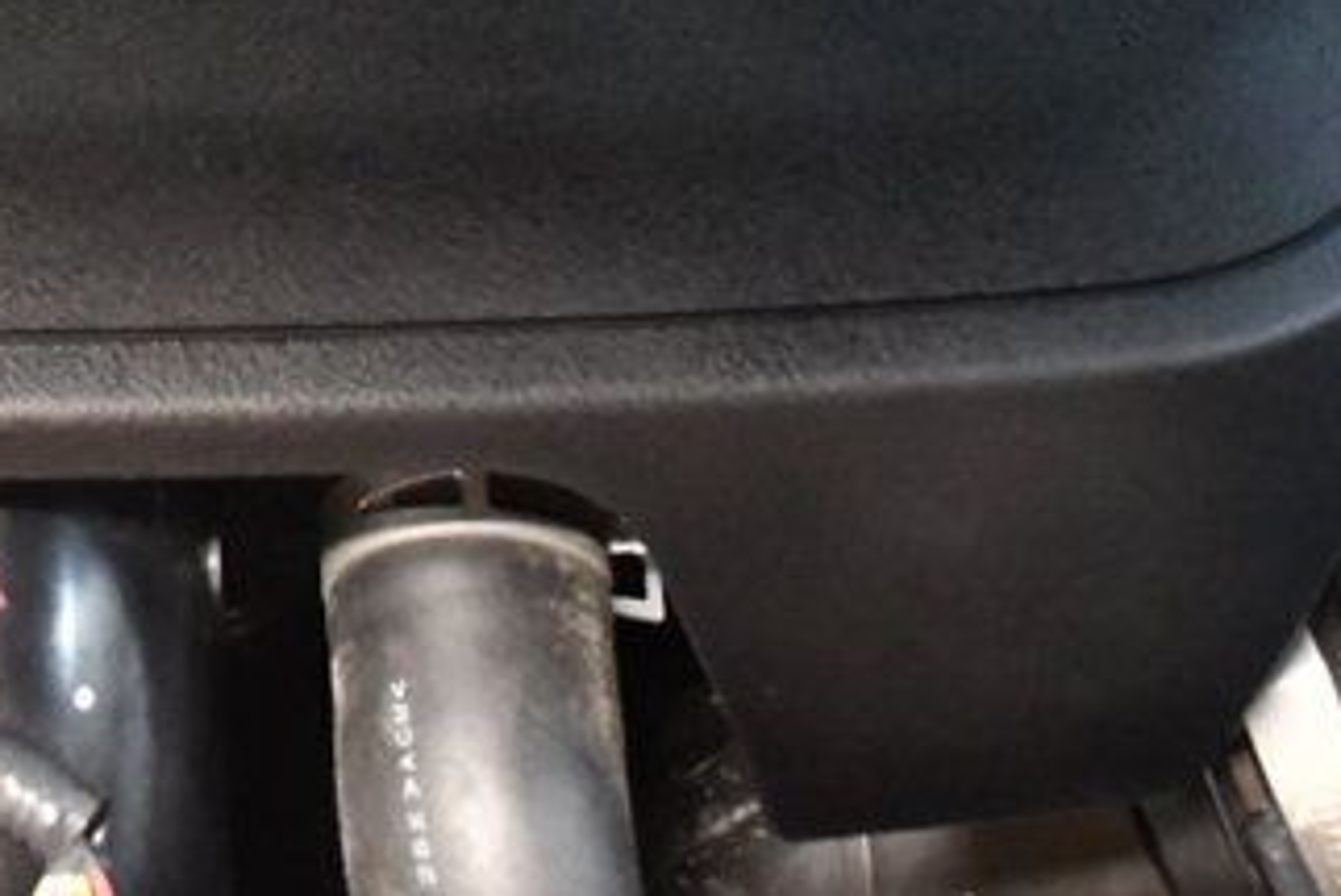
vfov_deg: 12.2
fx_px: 4025
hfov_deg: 18.4
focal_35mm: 108
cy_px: -400
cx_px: -50
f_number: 3.8
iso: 8000
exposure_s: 1/60
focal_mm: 23
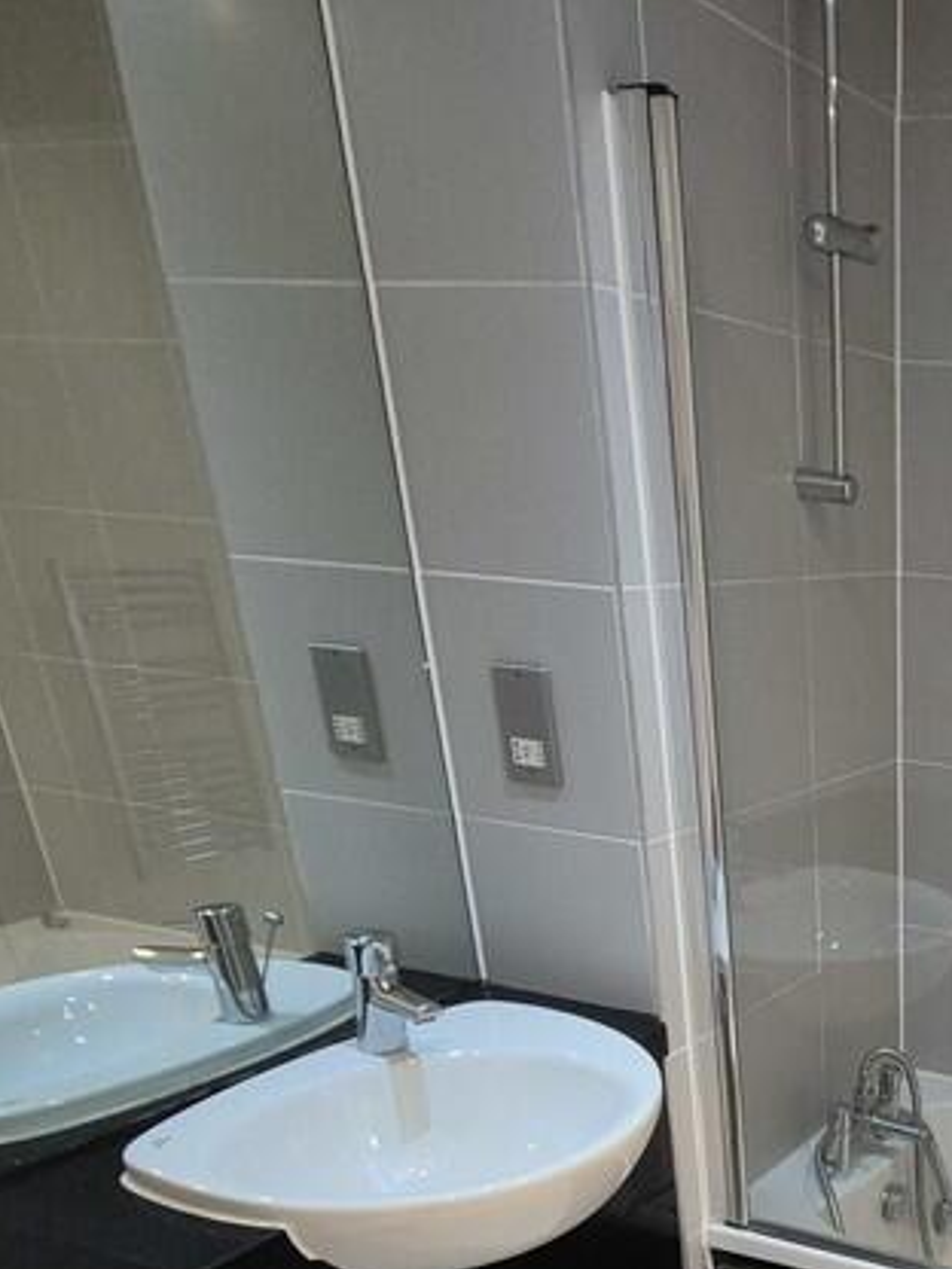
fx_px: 1173
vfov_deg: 49.8
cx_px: 1065
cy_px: 1168
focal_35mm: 32
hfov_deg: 36.7
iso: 800
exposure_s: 1/50
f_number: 2.2
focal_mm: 2.2
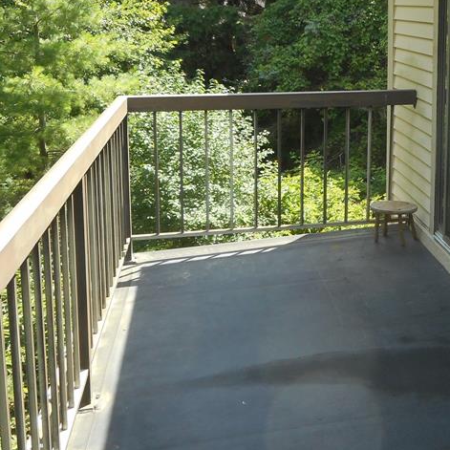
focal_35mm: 48
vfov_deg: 34.8
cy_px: 132
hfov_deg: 33.7
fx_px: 706
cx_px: 396
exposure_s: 1/125
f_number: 3.7
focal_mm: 4.5
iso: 80
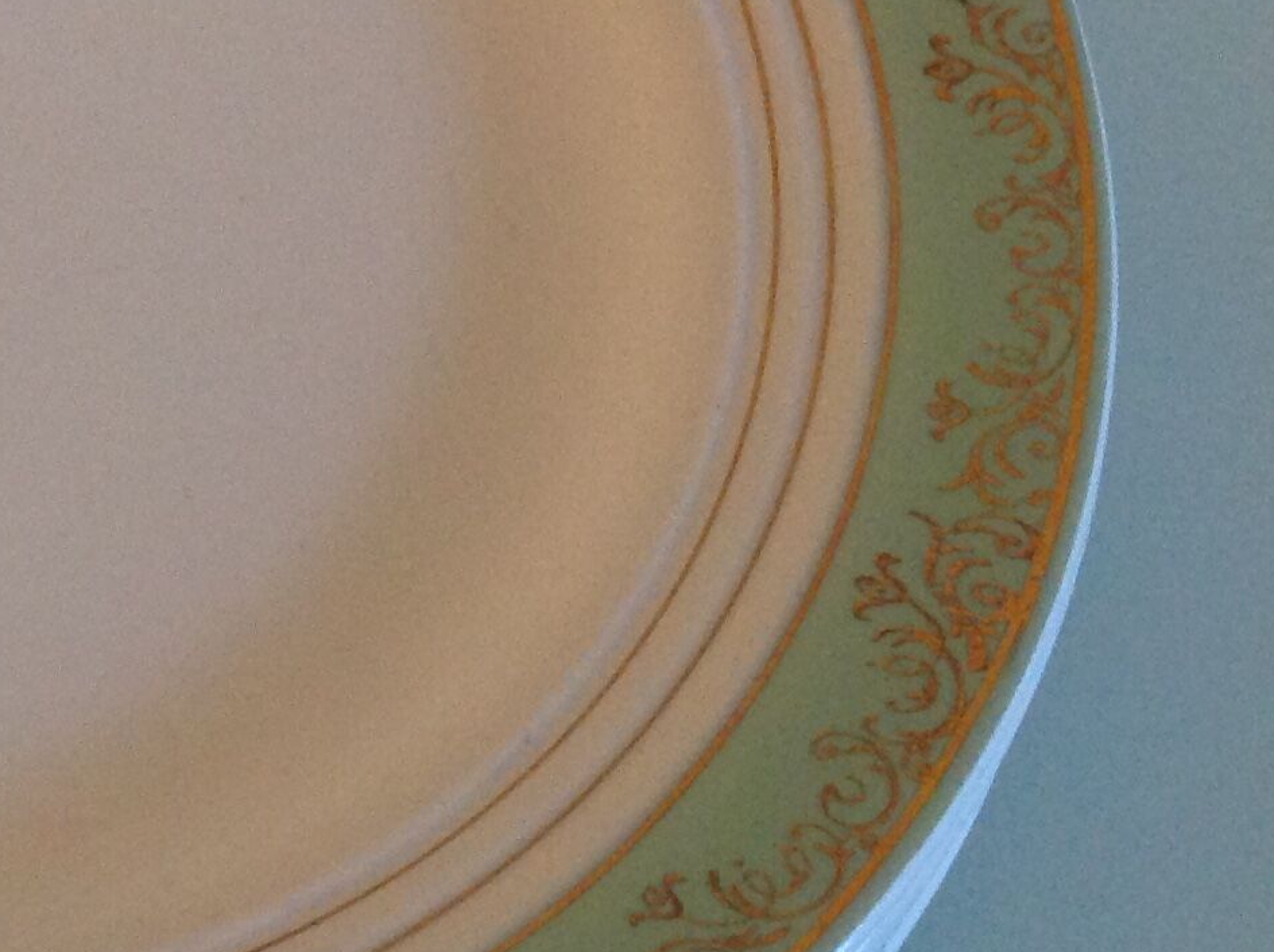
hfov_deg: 19.3
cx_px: -271
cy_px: 278
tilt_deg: -58.9
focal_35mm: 96
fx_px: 3528
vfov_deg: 15.3
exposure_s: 1/17
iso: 200
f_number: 2.4
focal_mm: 4.28
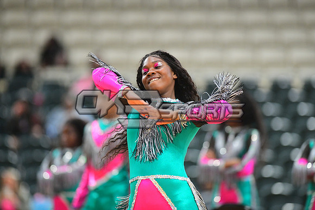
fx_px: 2625
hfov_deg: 6.9
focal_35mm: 300
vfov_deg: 4.6
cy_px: 105
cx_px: 158
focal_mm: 300
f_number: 3.2
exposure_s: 1/1000
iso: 6400
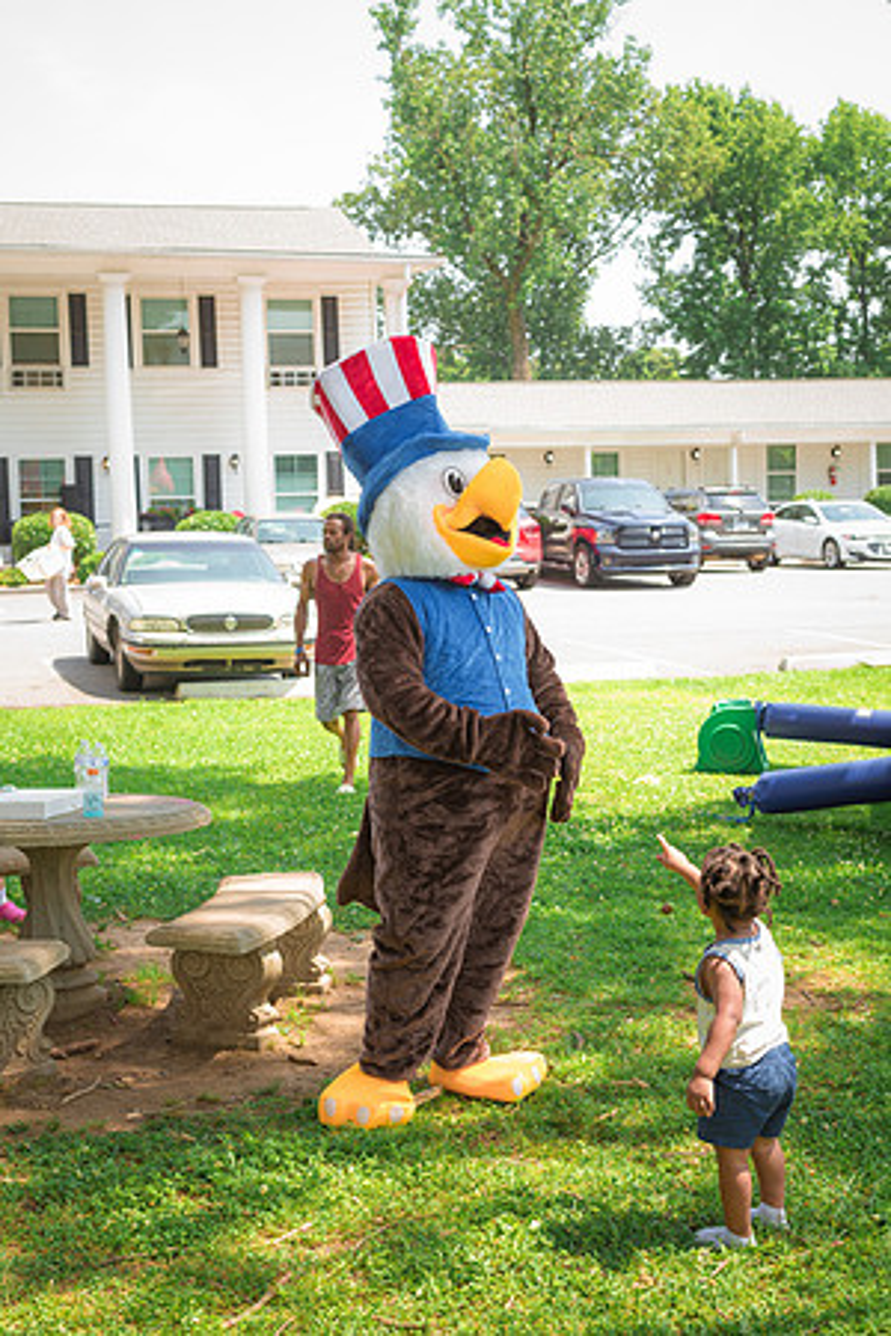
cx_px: 446
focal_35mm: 50
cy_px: 668
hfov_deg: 27.0
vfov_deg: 39.6
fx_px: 1856
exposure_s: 1/250
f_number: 5.6
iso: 400
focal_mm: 50
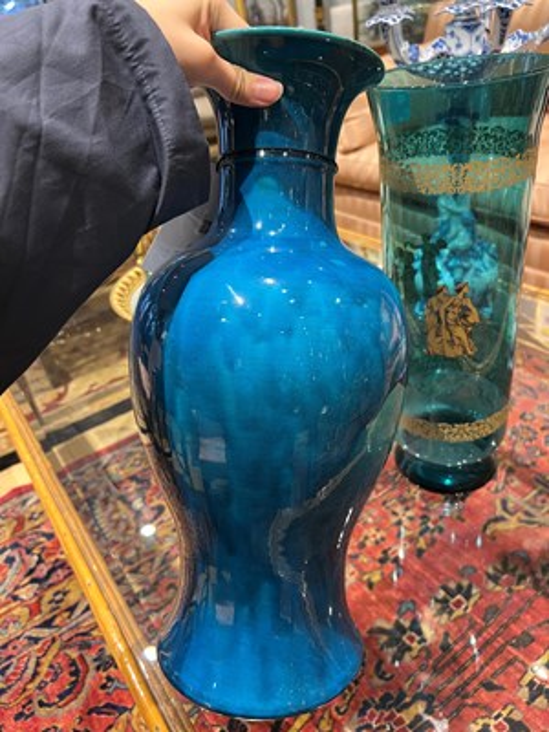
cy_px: 366
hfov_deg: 53.1
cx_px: 274
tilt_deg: -31.8
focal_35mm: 26
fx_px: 550
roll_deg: +8.5
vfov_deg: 67.3
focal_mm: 5.7
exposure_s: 1/60
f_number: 1.5
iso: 250
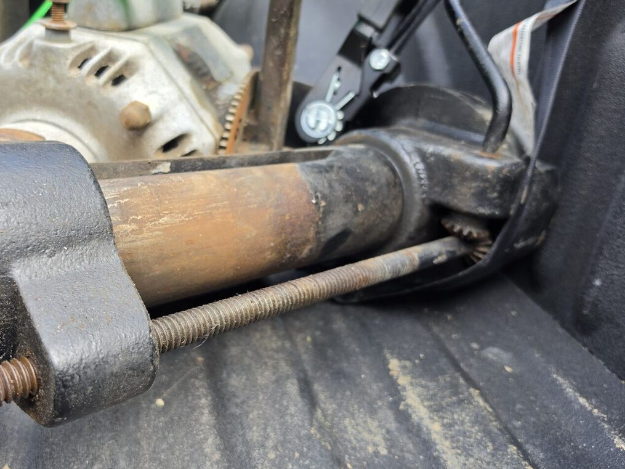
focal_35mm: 29
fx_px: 524
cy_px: 216
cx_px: 241
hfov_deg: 61.0
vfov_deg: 48.2
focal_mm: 6.5
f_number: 1.4
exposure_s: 1/359
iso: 25
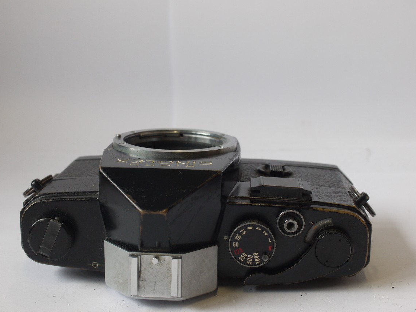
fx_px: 757
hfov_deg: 30.7
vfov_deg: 23.3
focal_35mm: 63
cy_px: 161
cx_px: 198
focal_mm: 30
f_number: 7.1
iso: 400
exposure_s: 1/25
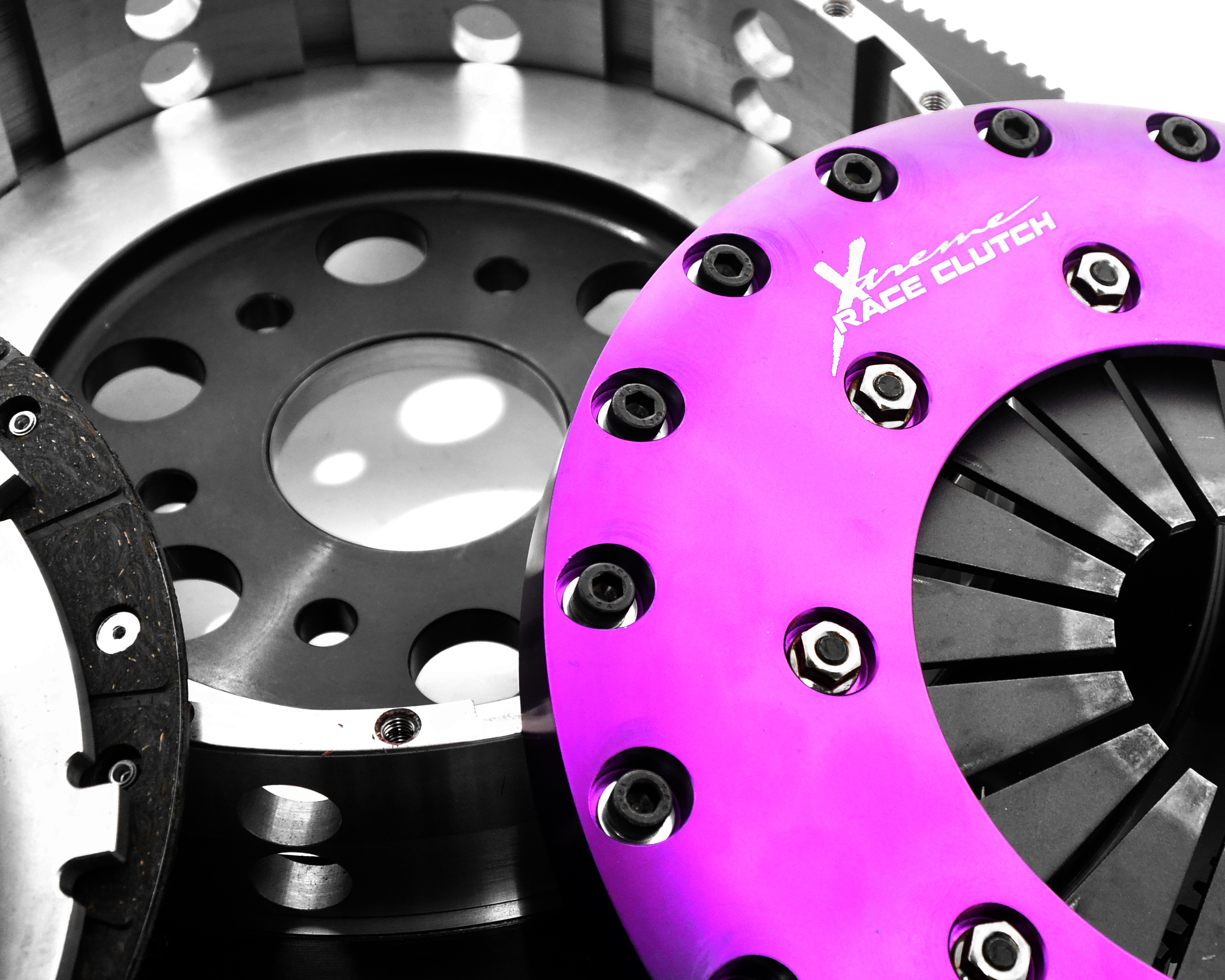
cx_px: 773
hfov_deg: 28.2
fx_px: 2429
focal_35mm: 67
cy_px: 430
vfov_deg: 22.8
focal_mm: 18.4
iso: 800
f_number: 4.5
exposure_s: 1/40
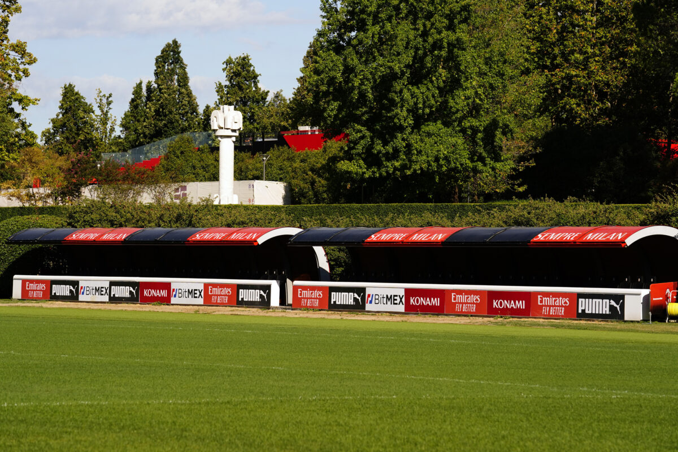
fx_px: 2919
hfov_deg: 13.2
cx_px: 339
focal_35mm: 155
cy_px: 226
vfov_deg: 8.9
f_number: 8
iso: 400
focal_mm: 155
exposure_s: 1/1250
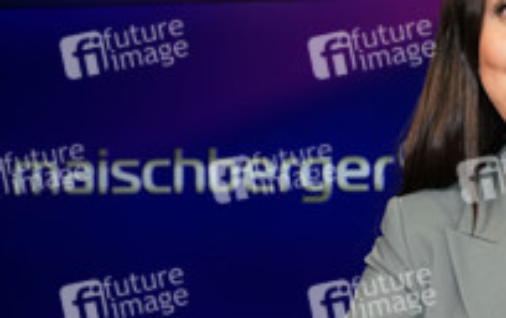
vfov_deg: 14.5
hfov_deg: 21.8
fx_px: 1242
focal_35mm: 90
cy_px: 236
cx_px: 554
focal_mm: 40
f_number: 5.6
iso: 2000
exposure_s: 1/160
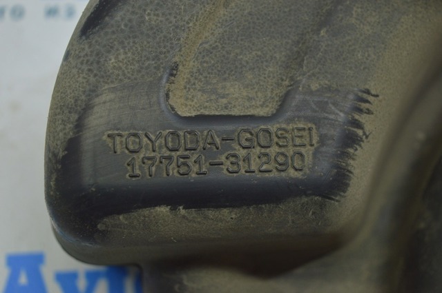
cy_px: 146
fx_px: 828
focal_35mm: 68
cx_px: 221
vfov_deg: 20.1
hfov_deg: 29.9
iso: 400
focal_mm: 45
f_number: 5
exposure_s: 1/40
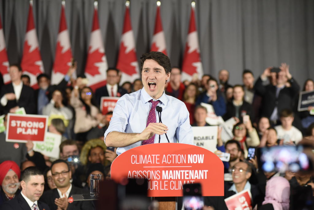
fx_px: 1047
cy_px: 105
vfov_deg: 11.4
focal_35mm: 120
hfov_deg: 17.1
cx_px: 157
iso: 2500
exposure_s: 1/250
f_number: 3.5
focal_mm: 120
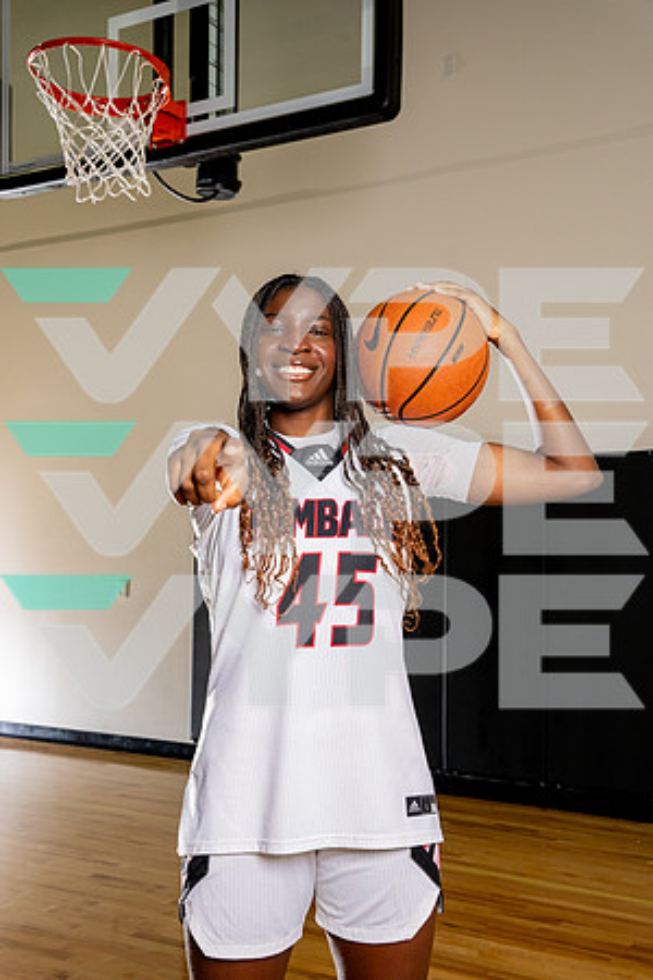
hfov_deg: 33.6
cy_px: 490
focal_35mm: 40
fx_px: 1080
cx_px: 326
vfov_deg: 48.8
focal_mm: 39.7
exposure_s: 1/200
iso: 640
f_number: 7.1
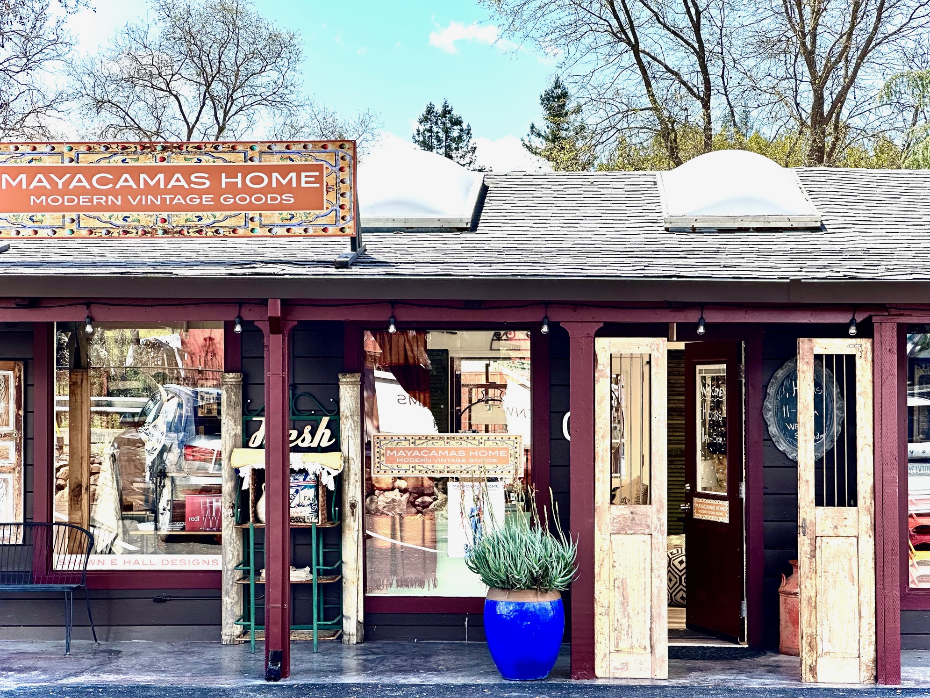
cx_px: 461
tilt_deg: +0.0
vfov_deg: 18.9
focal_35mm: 78
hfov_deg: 25.0
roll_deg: -0.1
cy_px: 347
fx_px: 2096
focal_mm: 9
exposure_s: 1/310
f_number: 2.8
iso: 32
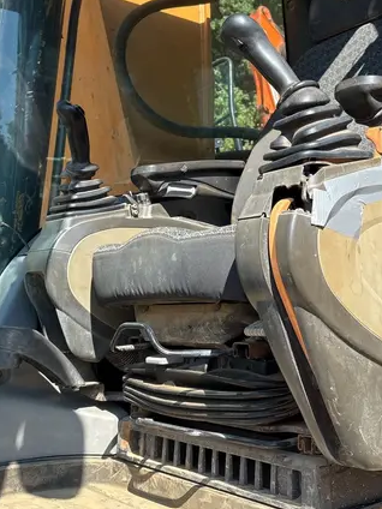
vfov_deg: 41.4
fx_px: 662
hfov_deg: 32.1
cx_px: 219
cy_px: 160
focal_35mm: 45
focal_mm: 5.96
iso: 50
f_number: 1.6
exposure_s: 1/1175
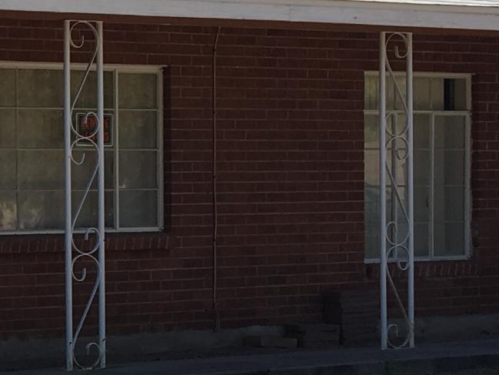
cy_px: 263
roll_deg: +1.7
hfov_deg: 14.0
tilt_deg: -2.0
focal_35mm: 134
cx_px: -181
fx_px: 1932
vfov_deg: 11.1
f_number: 2.2
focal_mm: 4.15
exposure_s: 1/962
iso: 25
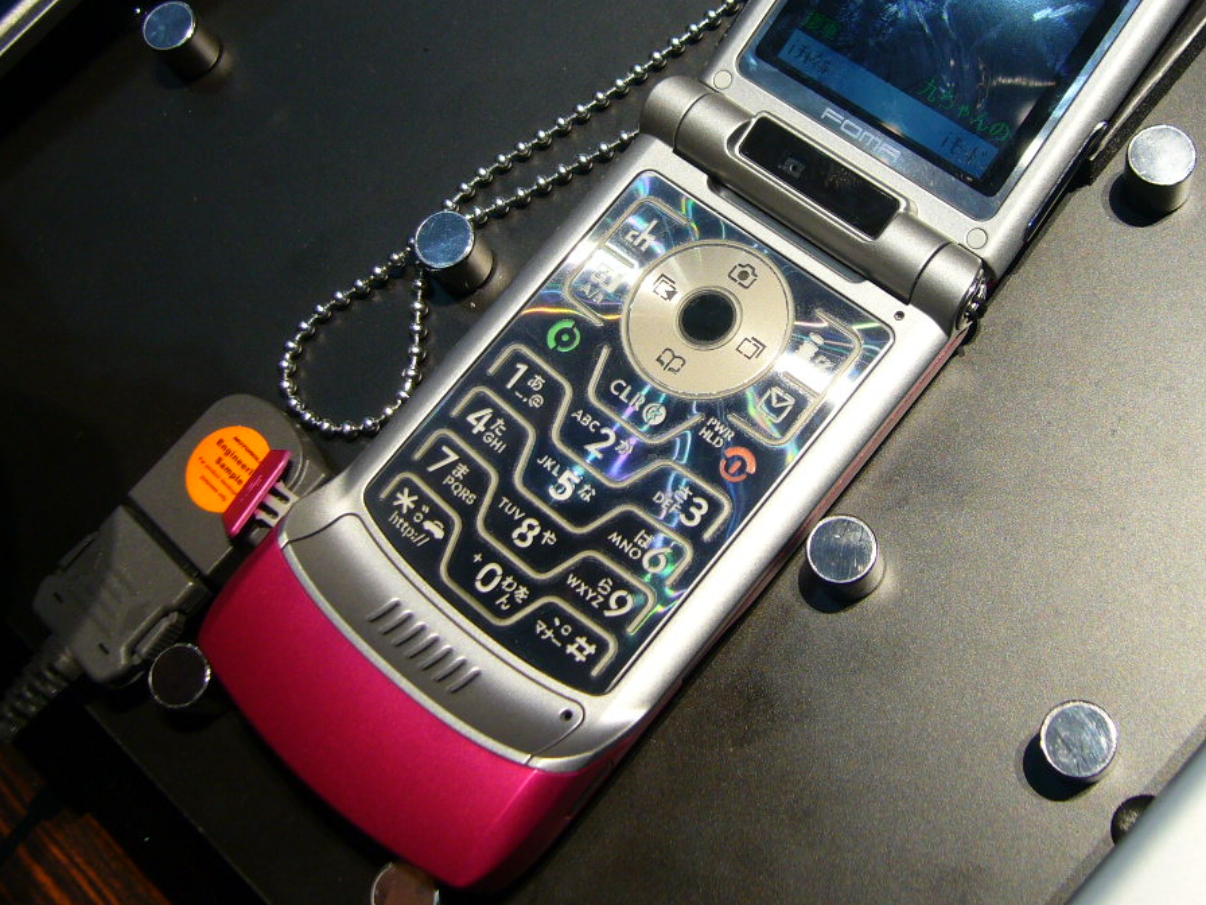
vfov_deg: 28.9
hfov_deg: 38.1
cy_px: 291
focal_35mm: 50
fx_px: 1742
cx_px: 699
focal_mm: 5.8
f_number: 2.8
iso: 100
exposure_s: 1/30
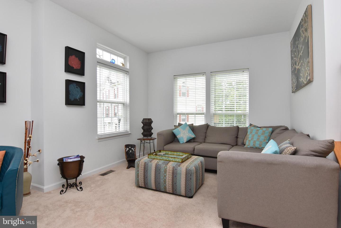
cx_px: 170
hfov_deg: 90.0
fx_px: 171
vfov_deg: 67.5
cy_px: 114
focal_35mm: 18
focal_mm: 12
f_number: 10
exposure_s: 1/160
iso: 800
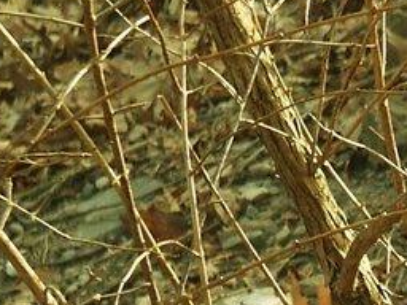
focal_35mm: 420
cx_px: 714
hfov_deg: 4.7
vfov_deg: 3.5
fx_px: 4938
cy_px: 438
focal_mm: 21.44
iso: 64
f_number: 3.6
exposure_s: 1/125
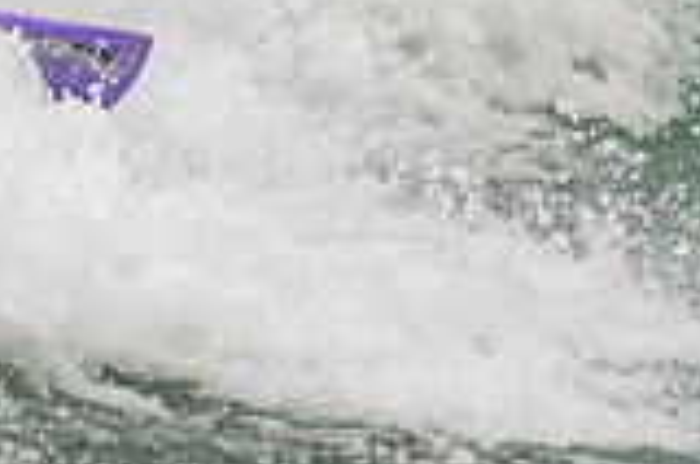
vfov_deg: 0.6
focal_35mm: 2181
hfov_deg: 0.9
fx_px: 42324
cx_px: 197
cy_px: -265
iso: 200
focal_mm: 400
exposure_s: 1/1250
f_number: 5.6
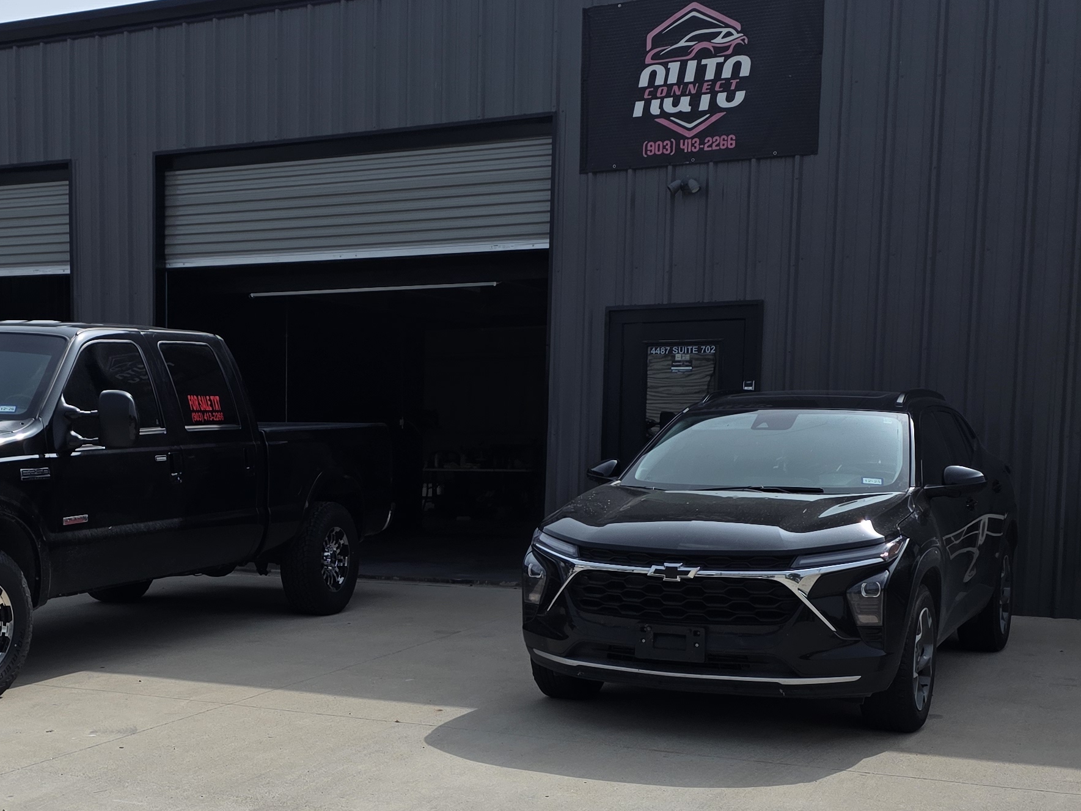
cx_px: 323
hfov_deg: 36.3
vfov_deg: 27.4
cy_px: 662
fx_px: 1624
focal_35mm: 52
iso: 80
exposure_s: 1/7944
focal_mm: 6.3
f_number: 1.7
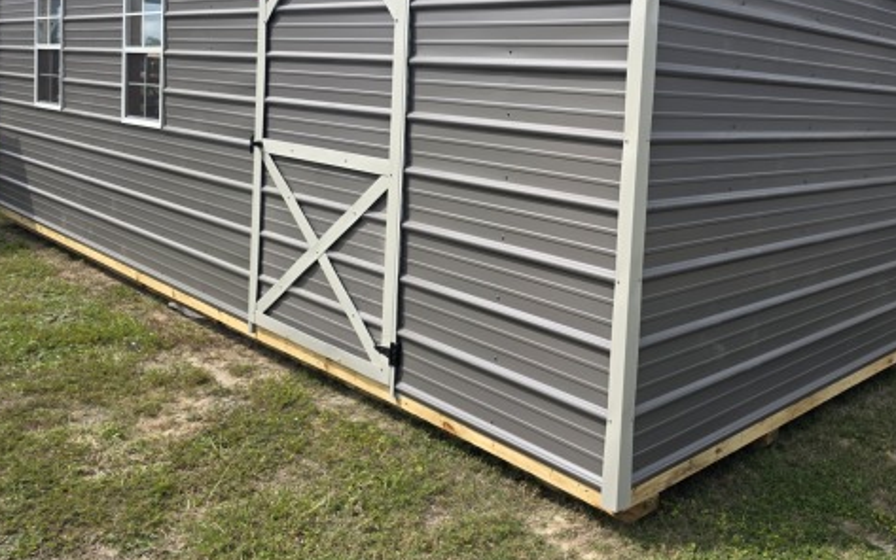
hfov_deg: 57.1
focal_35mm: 33
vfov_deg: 37.2
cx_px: 582
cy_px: 127
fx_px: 806
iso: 80
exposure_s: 1/4434
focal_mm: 6.3
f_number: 1.7
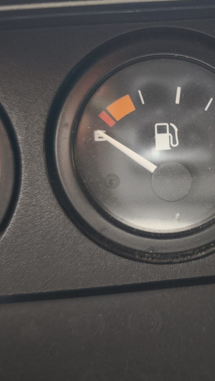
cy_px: 145
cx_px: 214
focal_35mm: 50
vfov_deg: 41.1
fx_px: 507
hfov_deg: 23.0
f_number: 1.6
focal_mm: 6.57
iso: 80
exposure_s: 1/100
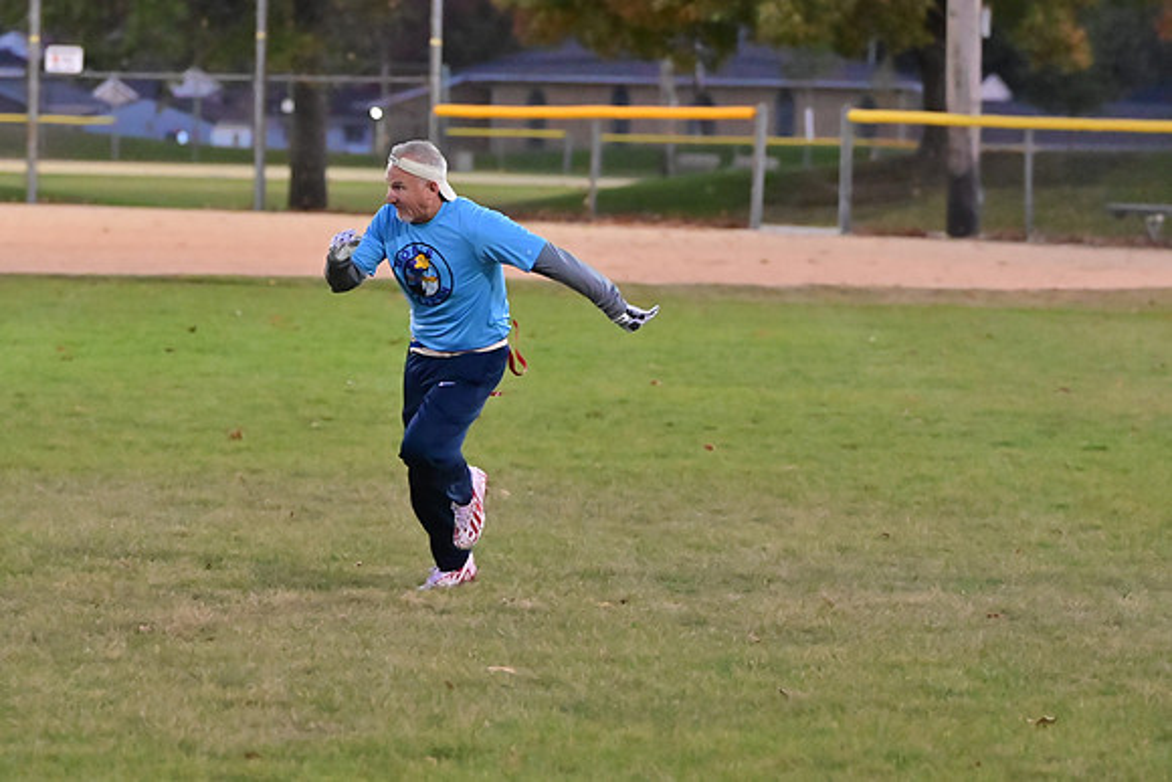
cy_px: 391
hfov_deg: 10.2
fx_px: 6577
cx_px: 586
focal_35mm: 202
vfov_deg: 6.8
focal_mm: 135
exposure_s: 1/640
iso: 6400
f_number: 4
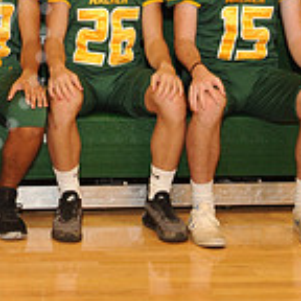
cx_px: -148
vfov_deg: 11.0
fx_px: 1545
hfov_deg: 10.7
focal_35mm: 157
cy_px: 13
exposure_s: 1/60
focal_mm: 46
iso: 1250
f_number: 7.1
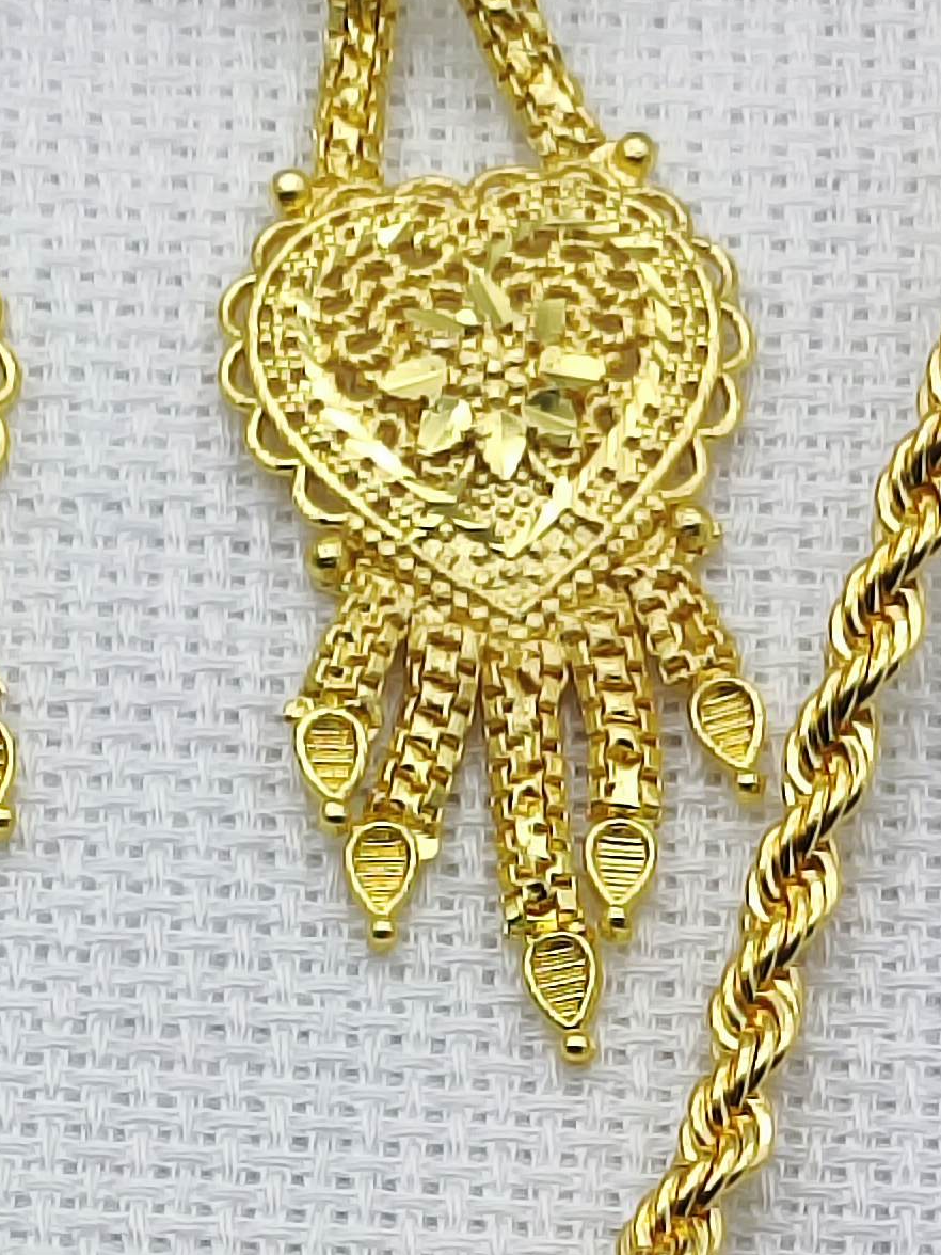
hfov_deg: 21.5
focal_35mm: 67
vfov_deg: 23.5
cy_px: 1855
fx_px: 2428
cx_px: 103
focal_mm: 4.74
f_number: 1.79
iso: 67
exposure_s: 1/100
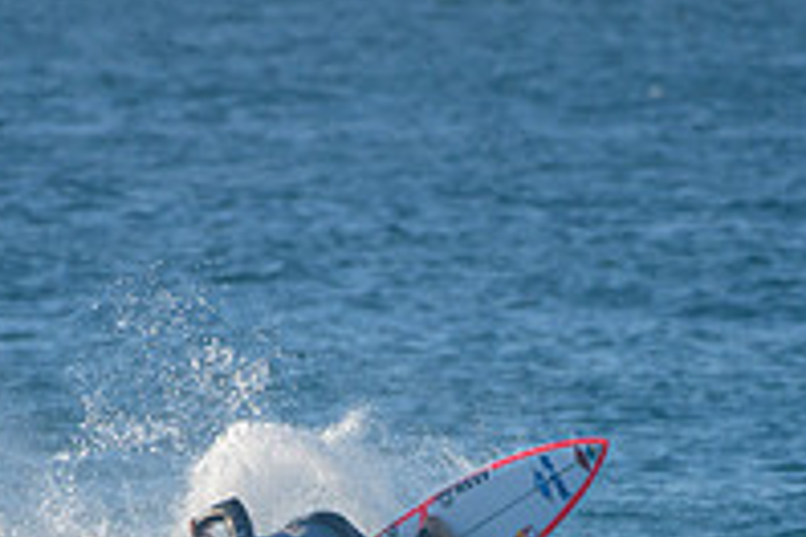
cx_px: 341
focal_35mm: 1580
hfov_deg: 1.3
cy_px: 620
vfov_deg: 0.9
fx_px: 35372
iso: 450
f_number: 5.6
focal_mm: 500
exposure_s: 1/2000
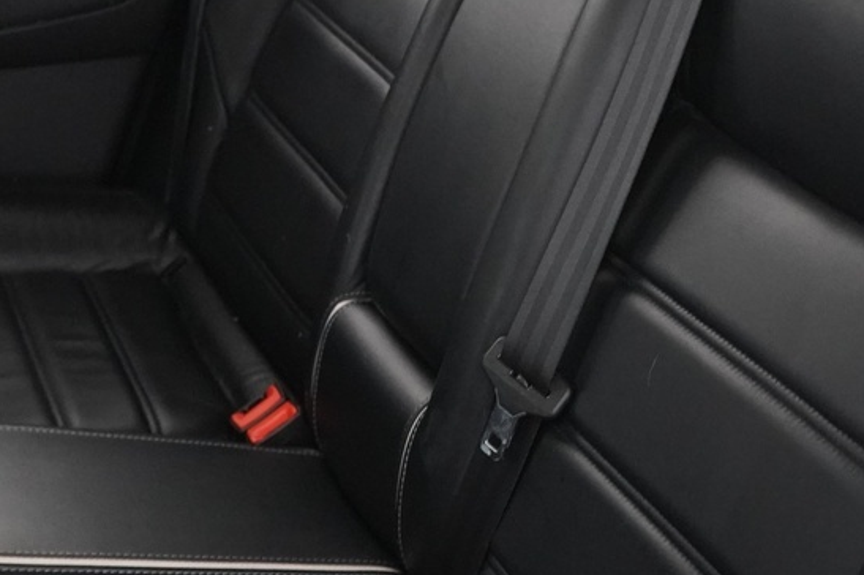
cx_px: 468
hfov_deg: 24.5
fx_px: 1991
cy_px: 68
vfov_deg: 16.2
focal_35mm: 83
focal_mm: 28
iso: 6400
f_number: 3.5
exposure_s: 1/40
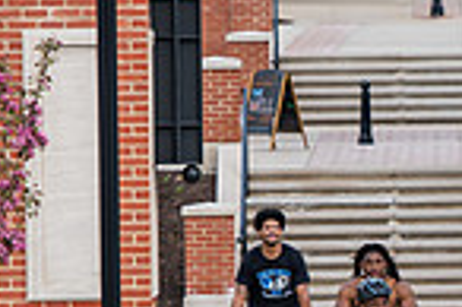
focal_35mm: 695
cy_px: 252
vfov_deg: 2.0
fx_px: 8909
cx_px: 554
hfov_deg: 3.0
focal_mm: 175
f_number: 3.5
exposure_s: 1/640
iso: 200
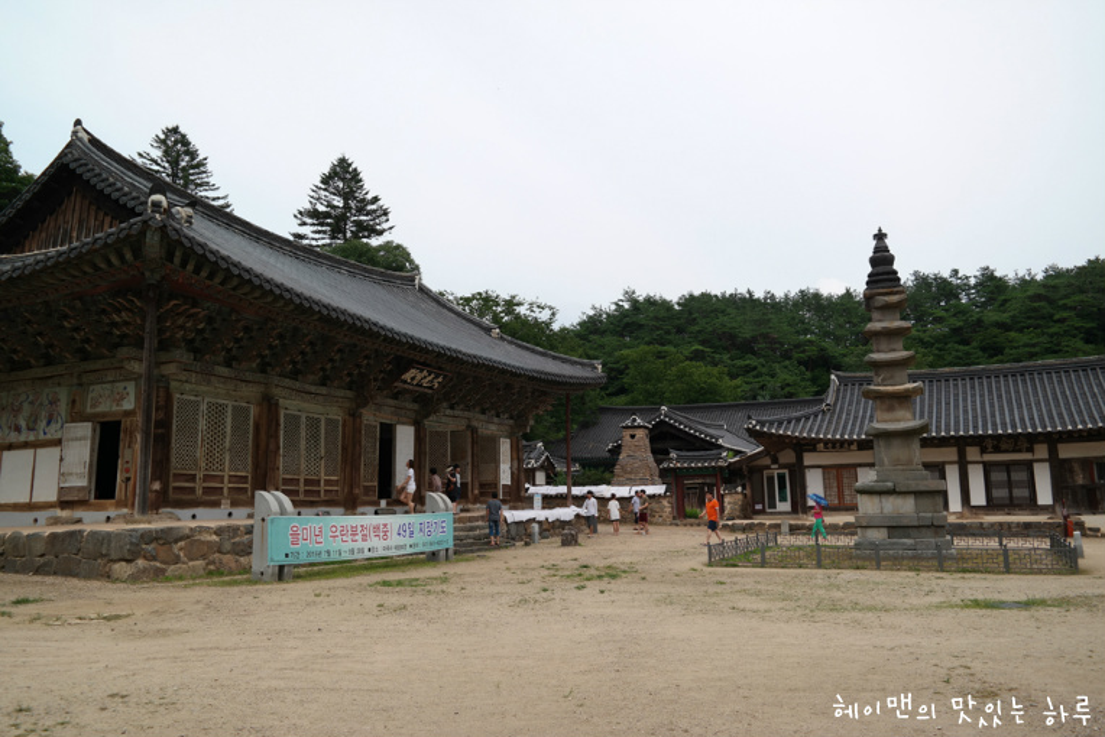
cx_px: 552
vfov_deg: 48.0
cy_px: 368
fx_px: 829
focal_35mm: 27
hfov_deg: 67.4
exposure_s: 1/400
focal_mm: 18
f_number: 5
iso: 100
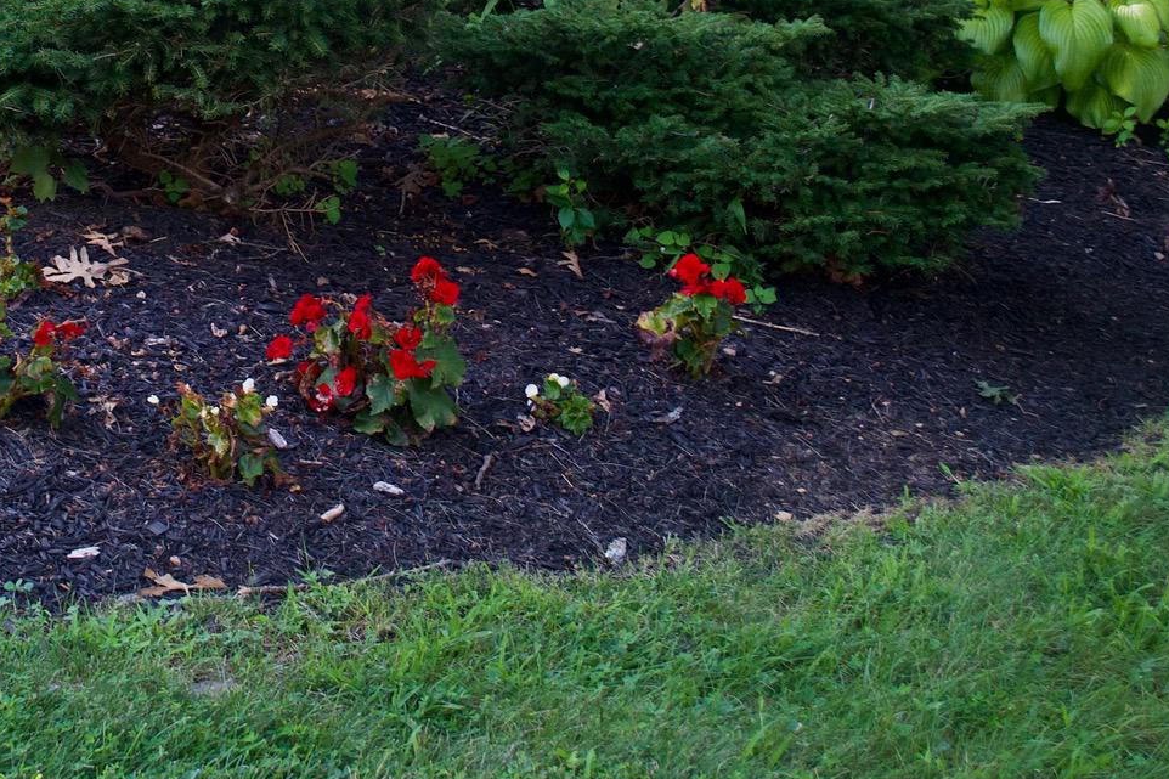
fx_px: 2695
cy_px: -15
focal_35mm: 83
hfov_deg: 23.9
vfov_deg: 16.1
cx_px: 152
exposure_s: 1/125
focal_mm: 26
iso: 400
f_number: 5.6
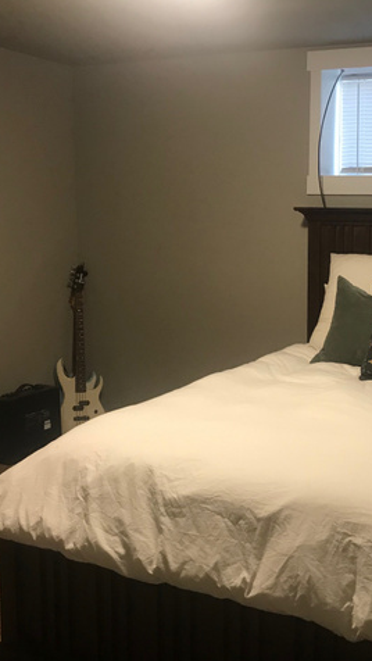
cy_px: 330
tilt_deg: -8.7
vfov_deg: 49.4
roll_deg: +0.2
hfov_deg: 28.0
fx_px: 718
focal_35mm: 41
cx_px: 335
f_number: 1.8
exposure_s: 1/15
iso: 50
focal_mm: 3.99
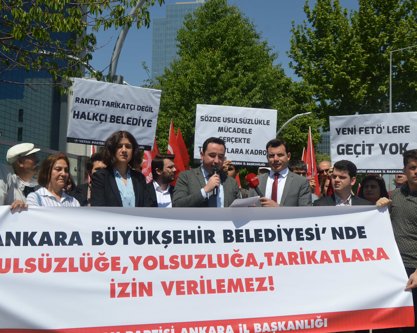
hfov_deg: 43.3
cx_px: 197
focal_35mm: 43
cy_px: 167
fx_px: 525
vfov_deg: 35.2
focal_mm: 25
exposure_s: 1/400
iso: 100
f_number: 10
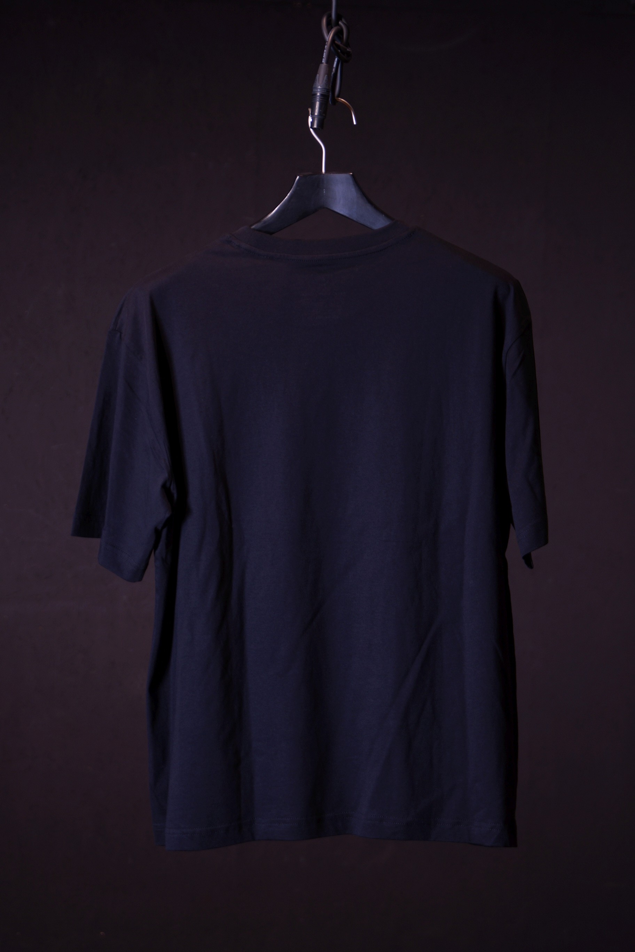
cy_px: 476
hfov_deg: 12.2
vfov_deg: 18.2
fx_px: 2976
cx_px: 318
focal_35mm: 112
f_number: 5
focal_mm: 75
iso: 100
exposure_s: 1/10
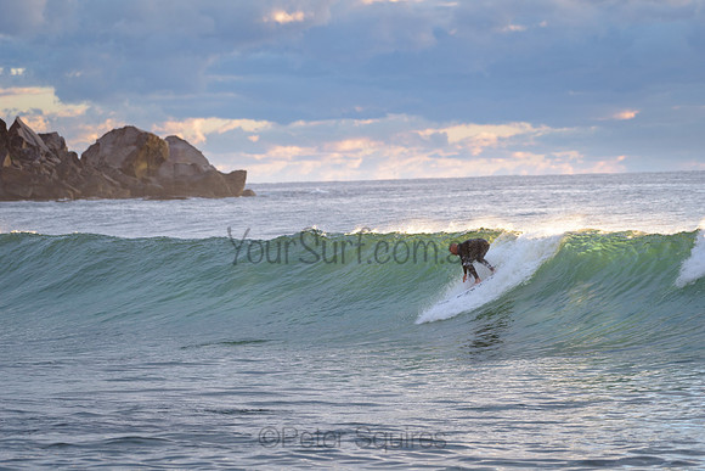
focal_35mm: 213
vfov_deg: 6.5
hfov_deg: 9.7
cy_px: 250
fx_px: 4170
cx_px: 375
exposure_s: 1/320
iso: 250
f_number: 5.6
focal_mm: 200
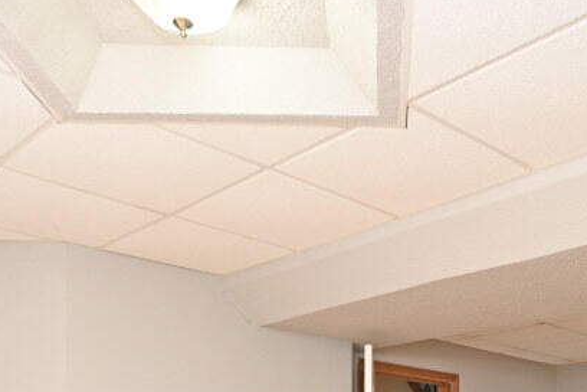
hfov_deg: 40.5
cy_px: 502
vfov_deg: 24.6
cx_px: 401
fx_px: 783
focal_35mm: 48
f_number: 4
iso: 500
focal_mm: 14
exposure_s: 1/60
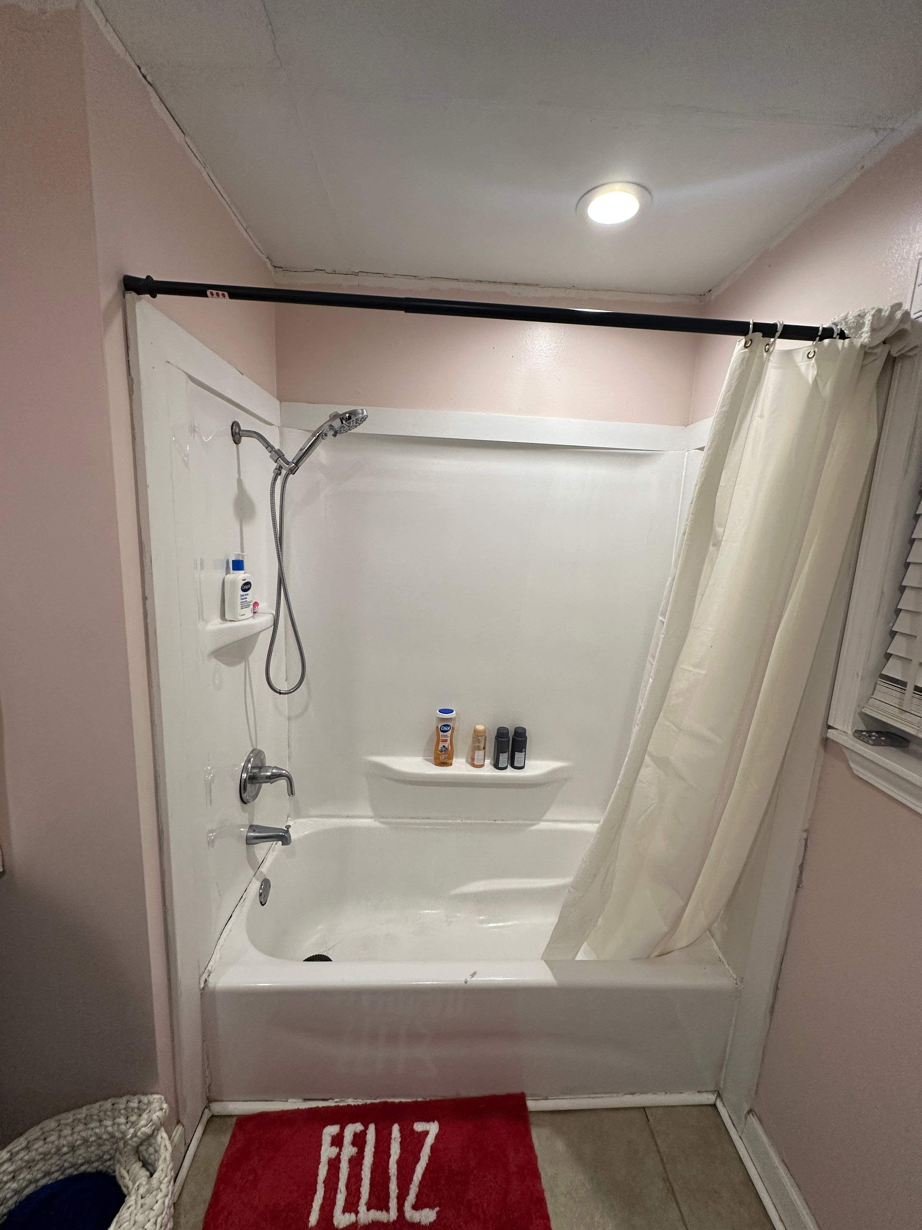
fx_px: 497
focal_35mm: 14
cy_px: 615
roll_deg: -3.7
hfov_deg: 85.7
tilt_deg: -10.0
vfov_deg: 102.1
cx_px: 461
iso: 200
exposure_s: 1/120
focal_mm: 2.22
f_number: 2.2
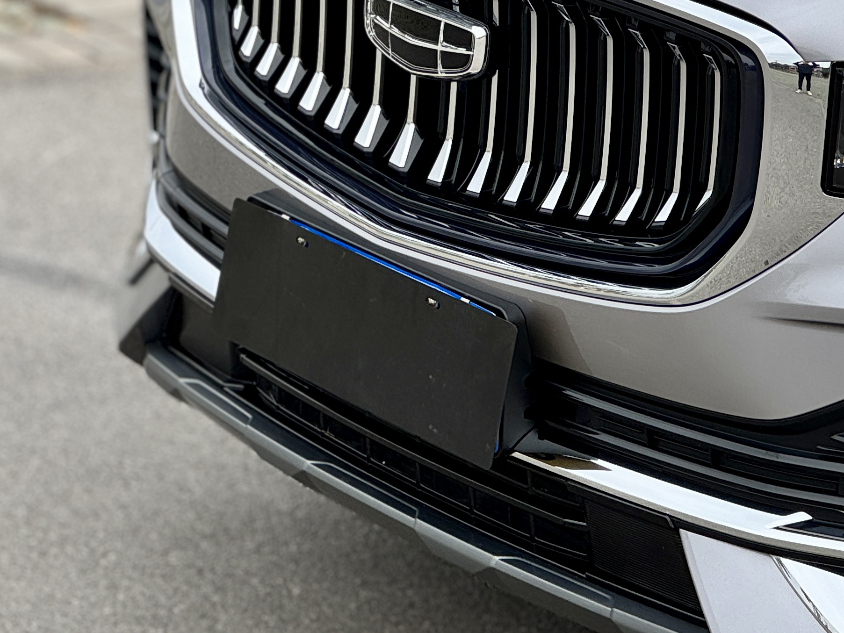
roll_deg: -4.0
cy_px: 99
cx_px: 490
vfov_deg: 8.6
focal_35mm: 172
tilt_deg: -15.0
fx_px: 4194
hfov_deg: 11.5
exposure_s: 1/333
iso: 25
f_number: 2.8
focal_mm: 9
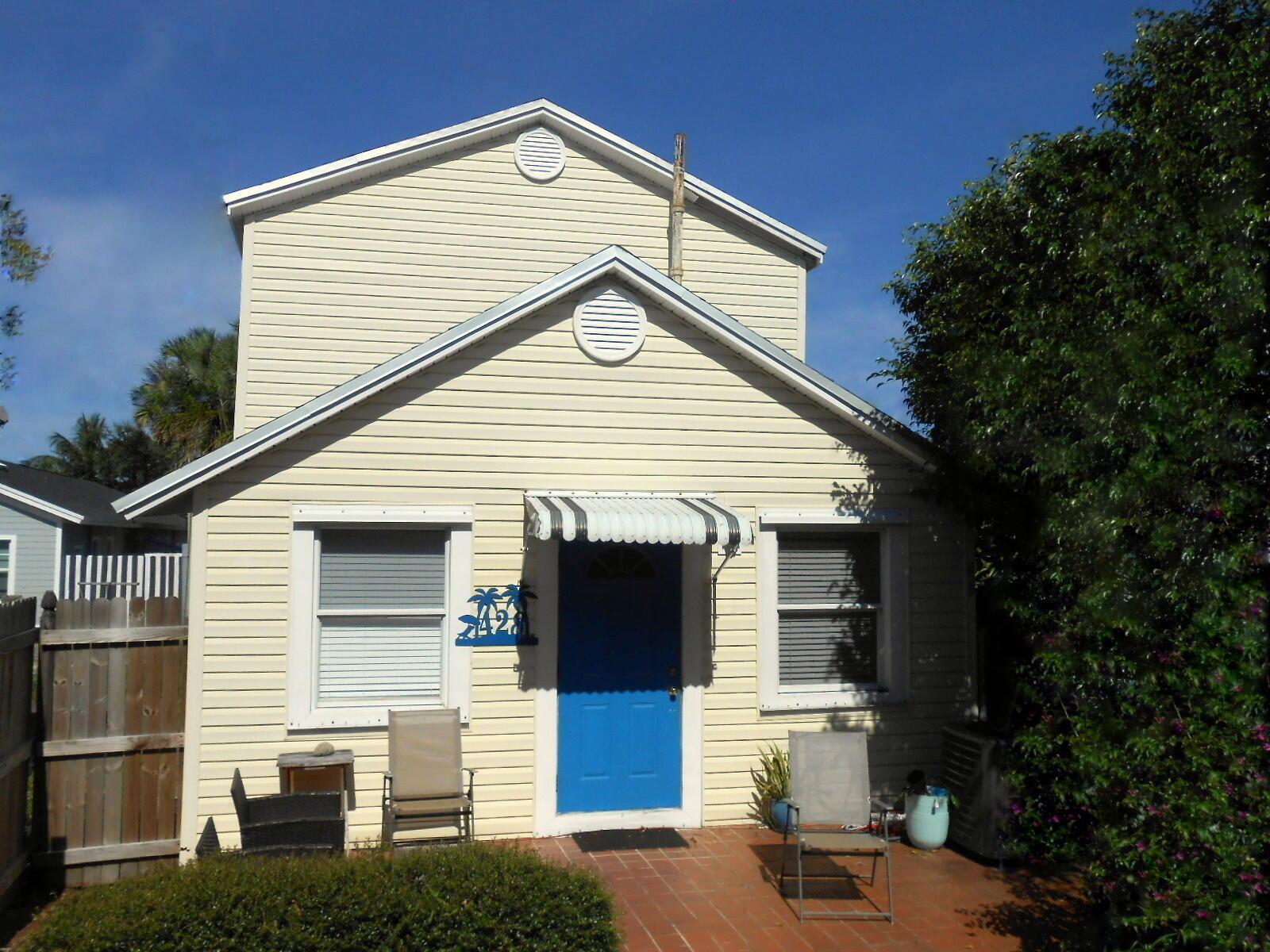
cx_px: 635
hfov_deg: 60.0
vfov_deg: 46.8
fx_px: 1101
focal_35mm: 30
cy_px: 476
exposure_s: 1/400
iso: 80
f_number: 11.9
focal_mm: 5.3
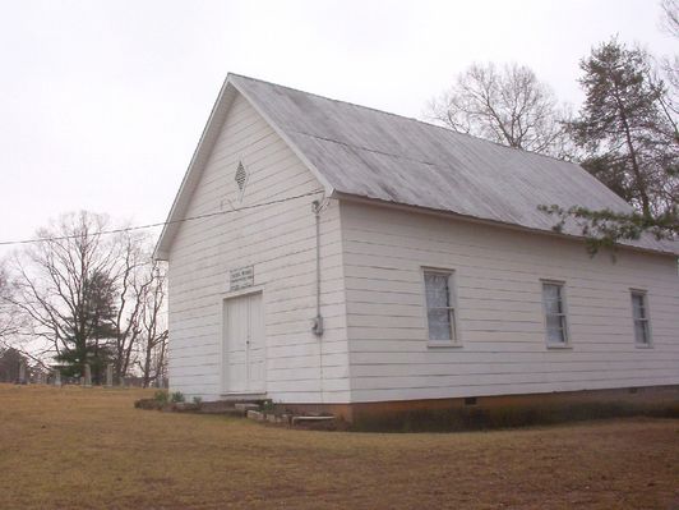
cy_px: 255
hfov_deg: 47.9
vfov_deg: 36.8
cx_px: 340
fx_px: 765
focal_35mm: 39
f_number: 8
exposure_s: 1/204
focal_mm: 6
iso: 100
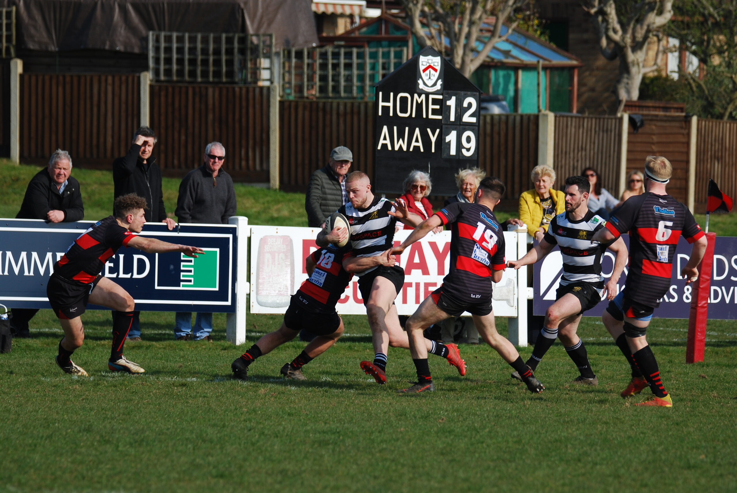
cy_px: 246
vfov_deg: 3.1
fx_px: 9224
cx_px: 368
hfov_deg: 4.6
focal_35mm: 450
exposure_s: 1/1000
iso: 180
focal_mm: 300
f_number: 6
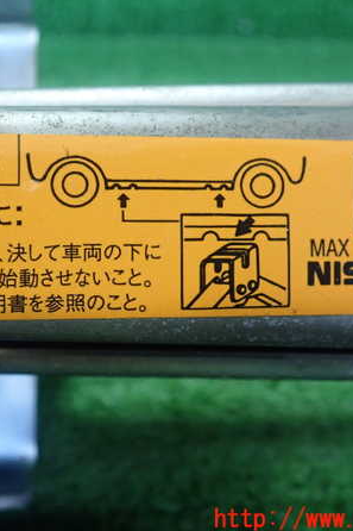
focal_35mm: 42
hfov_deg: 31.7
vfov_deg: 46.4
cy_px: 267
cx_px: 126
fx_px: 618
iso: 400
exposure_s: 1/125
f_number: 2.3
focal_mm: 5.5
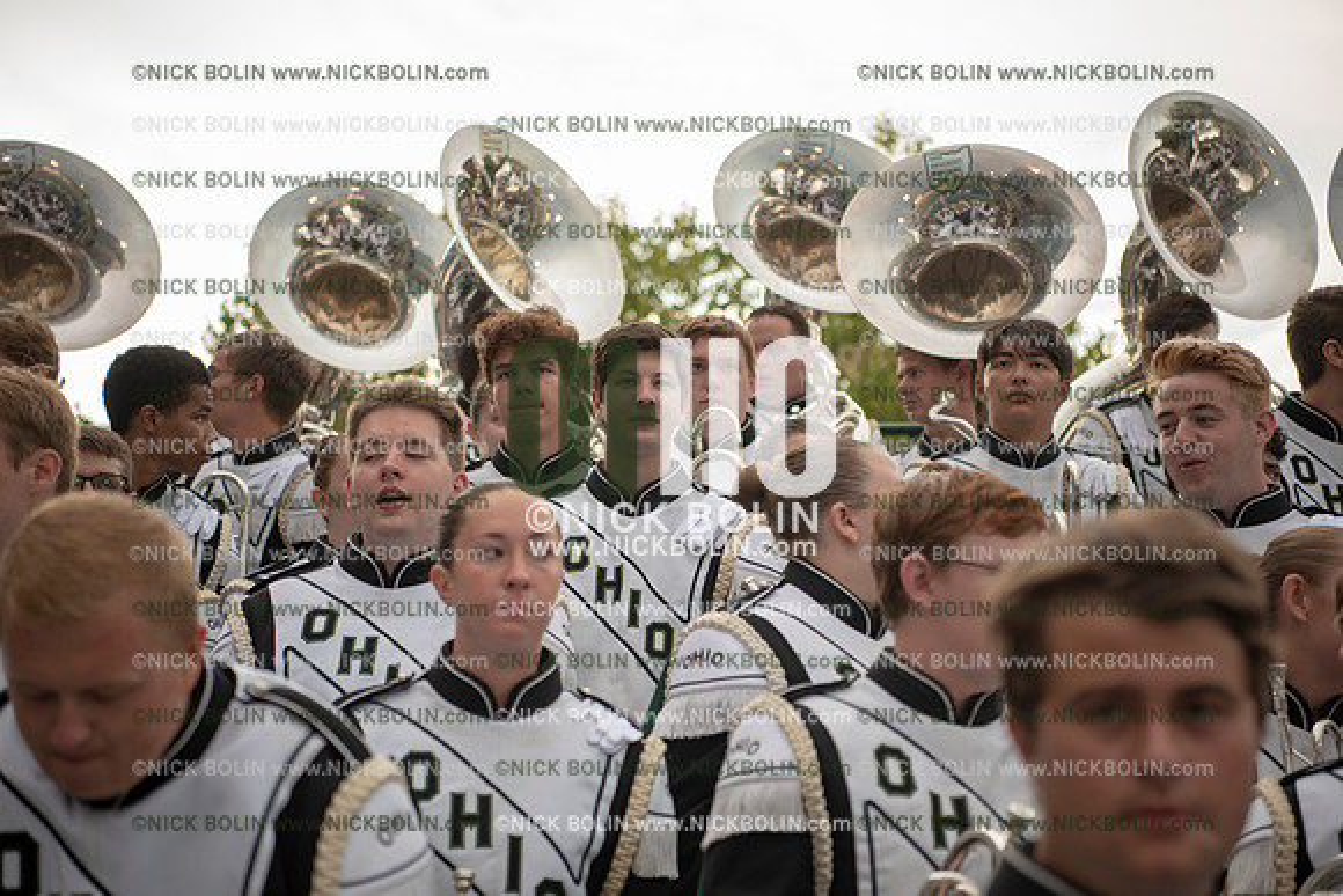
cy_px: 448
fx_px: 2612
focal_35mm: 70
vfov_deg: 19.5
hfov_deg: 28.8
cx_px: 672
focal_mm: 70
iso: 800
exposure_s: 1/1000
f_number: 3.2
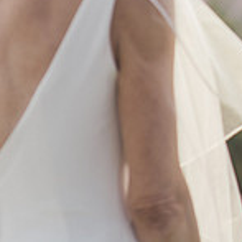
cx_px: 306
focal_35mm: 285
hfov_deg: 6.1
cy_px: -75
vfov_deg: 6.1
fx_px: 2254
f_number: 2.5
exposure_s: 1/1600
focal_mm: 85
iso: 160
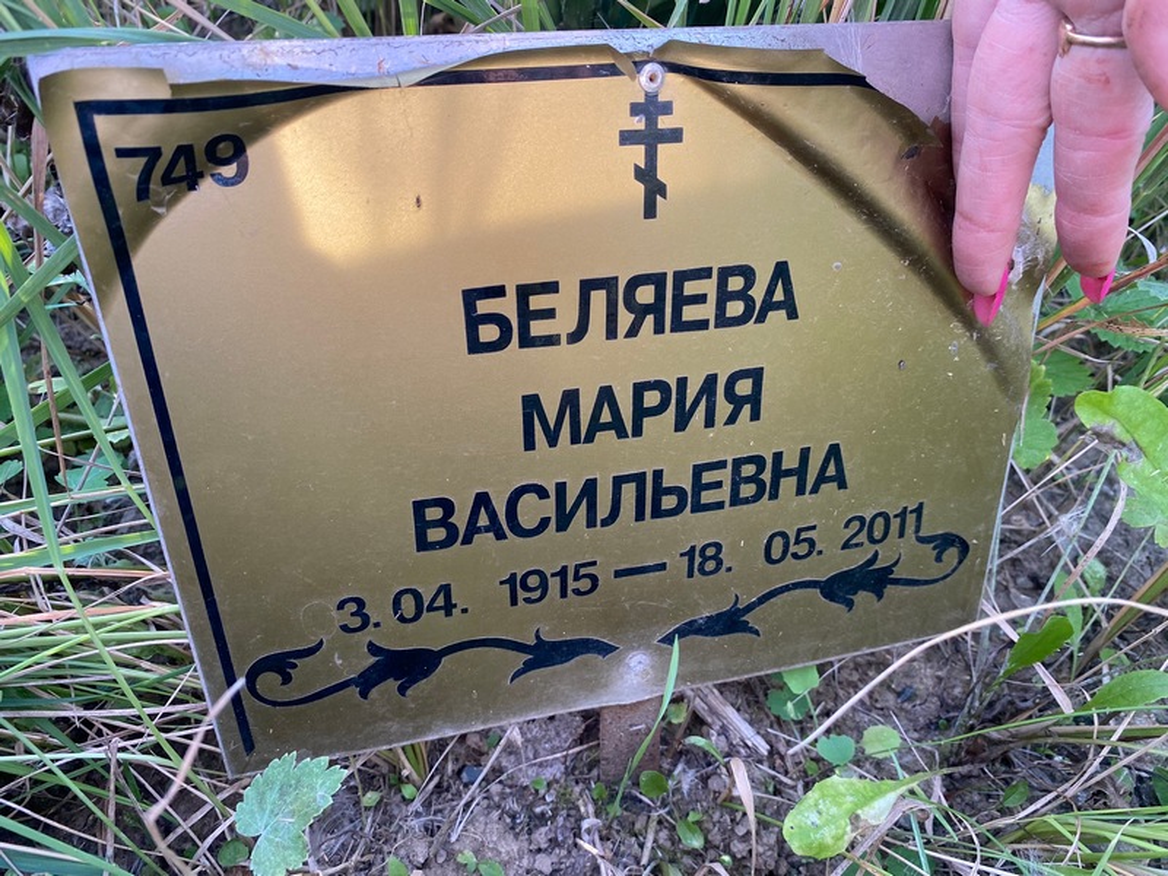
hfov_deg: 67.3
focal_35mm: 26
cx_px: 584
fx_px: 877
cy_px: 438
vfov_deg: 53.1
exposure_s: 1/121
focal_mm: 4.25
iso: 80
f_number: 1.8
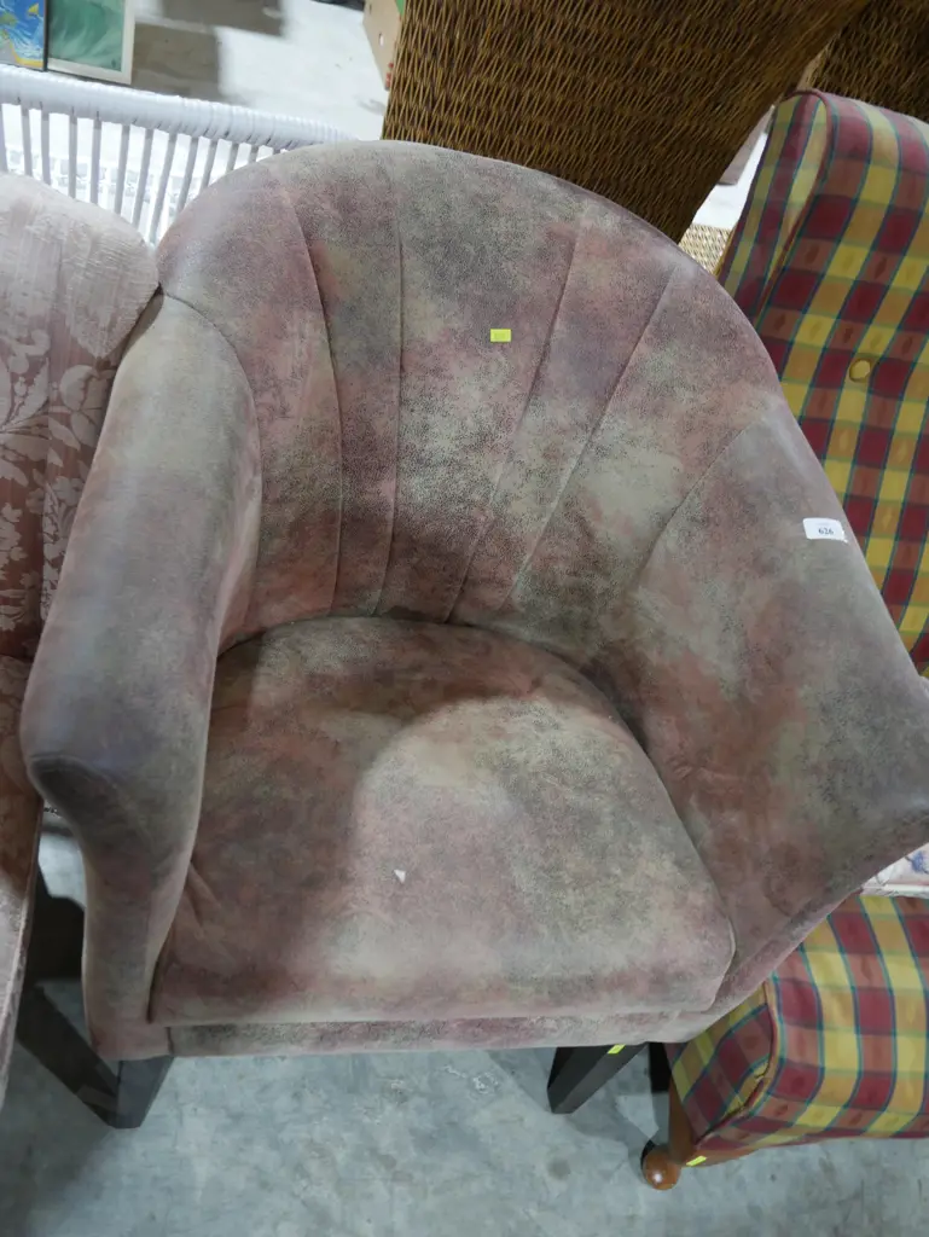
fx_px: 1073
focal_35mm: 30
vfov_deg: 59.9
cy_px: 618
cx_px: 464
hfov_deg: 46.8
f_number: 3.6
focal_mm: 15
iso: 1000
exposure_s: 1/60
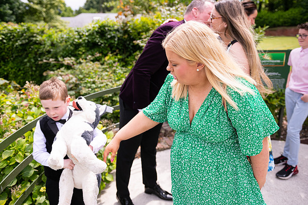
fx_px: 248
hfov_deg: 63.6
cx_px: 154
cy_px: 102
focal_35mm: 29
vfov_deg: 45.0
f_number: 3.5
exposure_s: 1/2500
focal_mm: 29
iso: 250
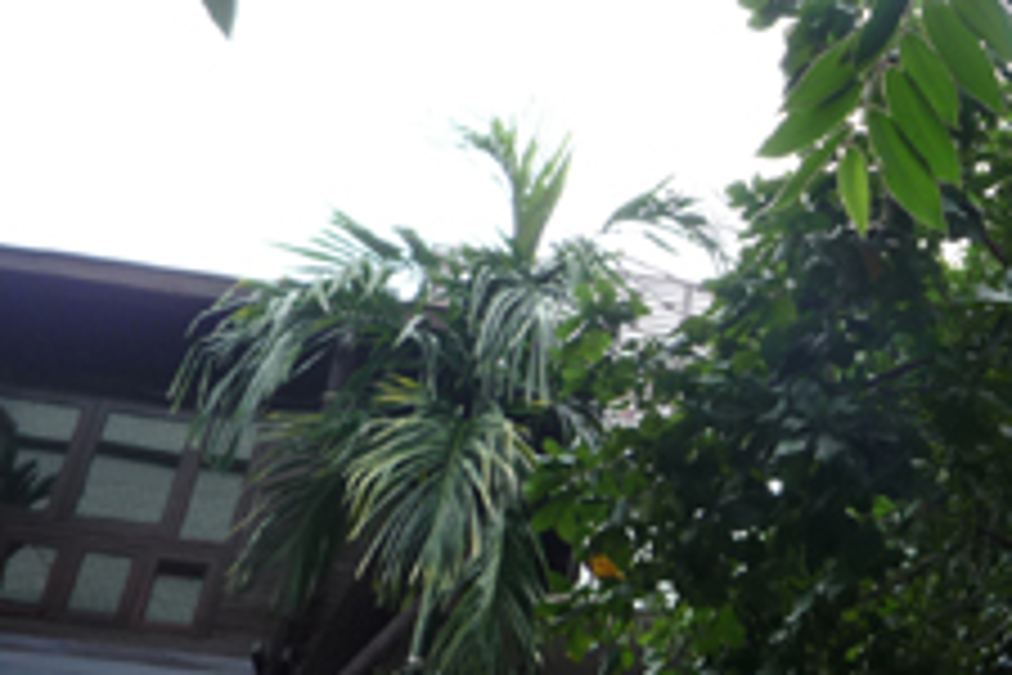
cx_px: 1003
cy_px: 184
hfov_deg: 34.8
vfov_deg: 25.7
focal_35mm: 52
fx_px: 1462
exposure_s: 1/100
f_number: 2.8
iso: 100
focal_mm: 4.4
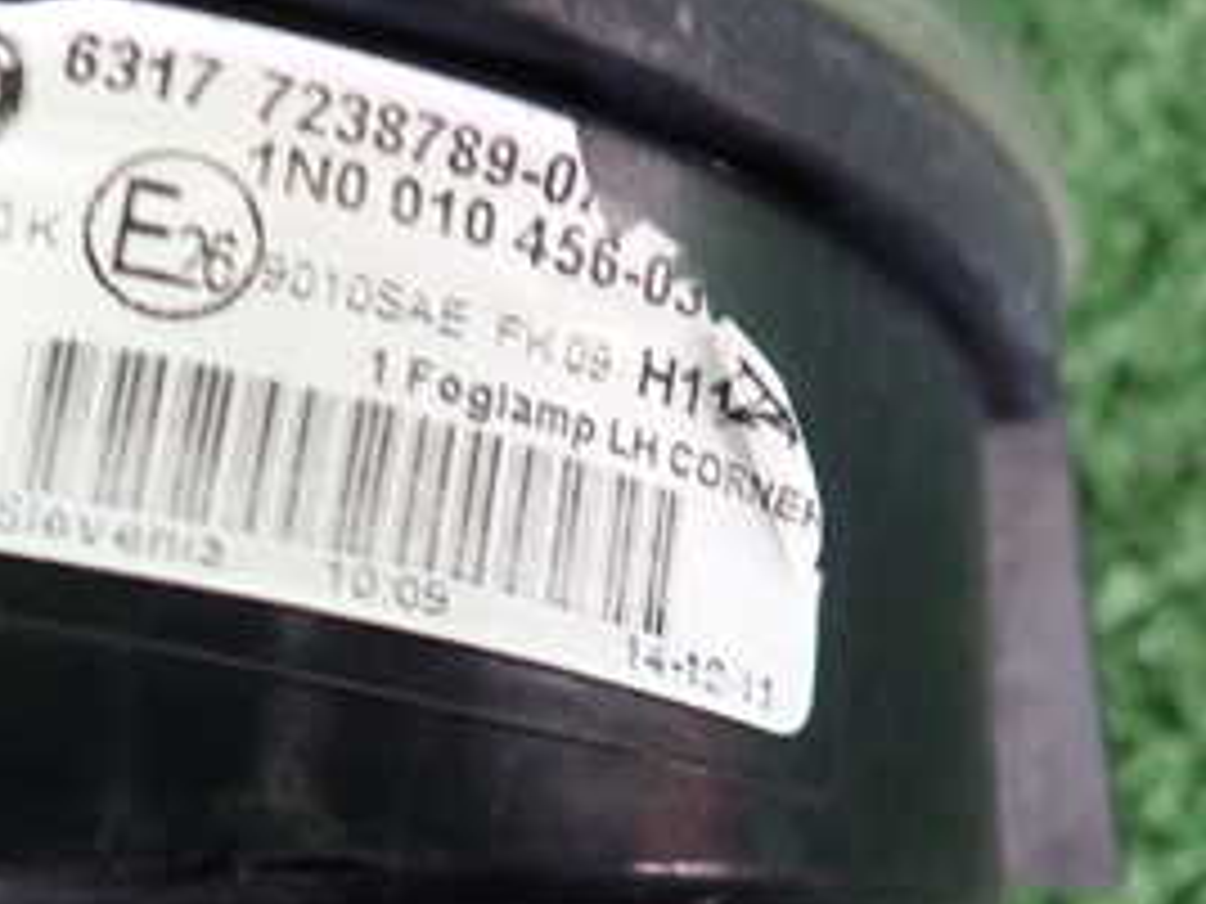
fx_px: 1951
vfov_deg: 26.1
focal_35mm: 56
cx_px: 328
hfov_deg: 33.8
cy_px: 531
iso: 200
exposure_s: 1/30
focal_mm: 4.5
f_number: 2
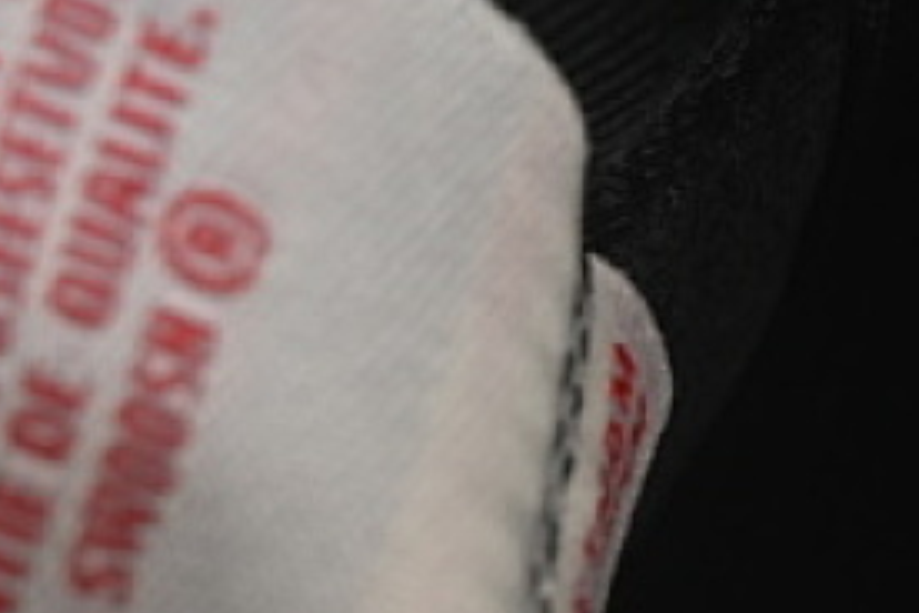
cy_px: 183
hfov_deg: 6.8
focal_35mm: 294
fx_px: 7505
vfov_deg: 4.7
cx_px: 1751
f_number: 7.1
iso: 160
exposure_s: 1/80
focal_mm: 50
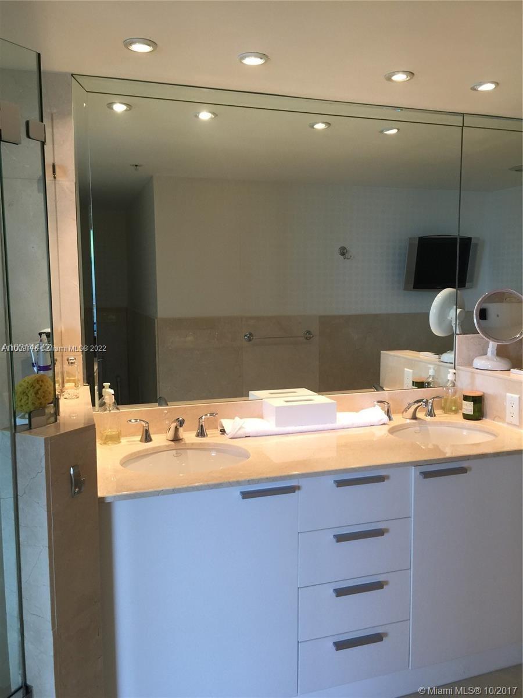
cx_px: 262
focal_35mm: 29
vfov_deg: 61.7
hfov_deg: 48.2
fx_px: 584
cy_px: 349
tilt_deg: -6.2
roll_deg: +1.9
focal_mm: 4.15
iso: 40
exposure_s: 1/33
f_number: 2.2
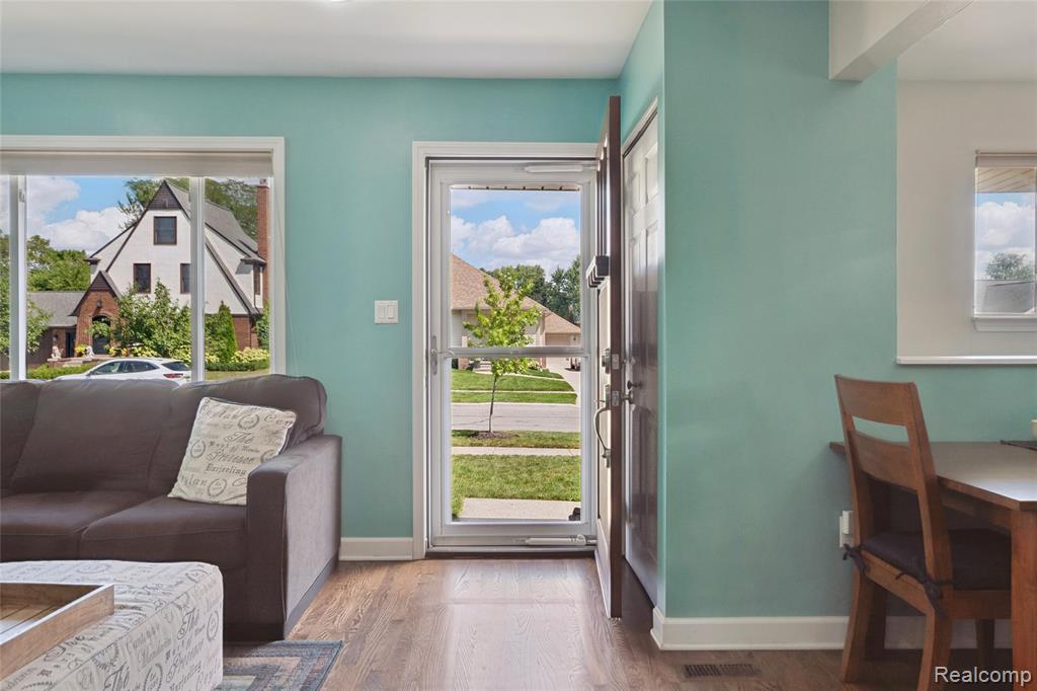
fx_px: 633
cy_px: 346
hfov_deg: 78.6
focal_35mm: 22
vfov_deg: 57.2
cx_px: 518
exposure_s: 1/800
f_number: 8
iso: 500
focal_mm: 15
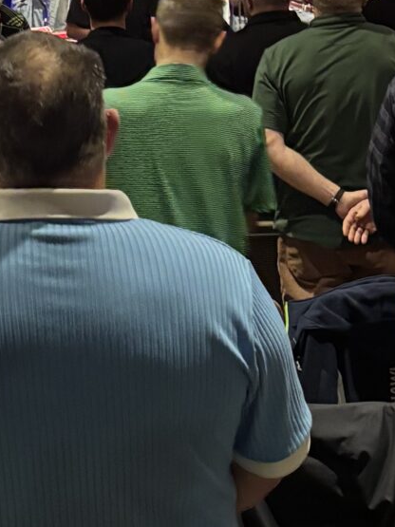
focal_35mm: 120
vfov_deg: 16.3
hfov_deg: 12.3
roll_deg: +2.4
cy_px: 94
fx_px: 1826
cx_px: 130
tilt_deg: -4.7
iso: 500
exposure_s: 1/30
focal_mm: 5.96
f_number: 1.6
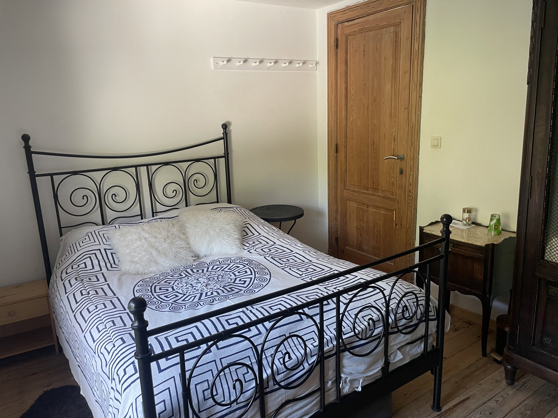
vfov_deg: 53.1
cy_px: 209
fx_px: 419
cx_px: 279
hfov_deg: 67.3
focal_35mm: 26
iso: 125
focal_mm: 4.2
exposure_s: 1/67
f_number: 1.6
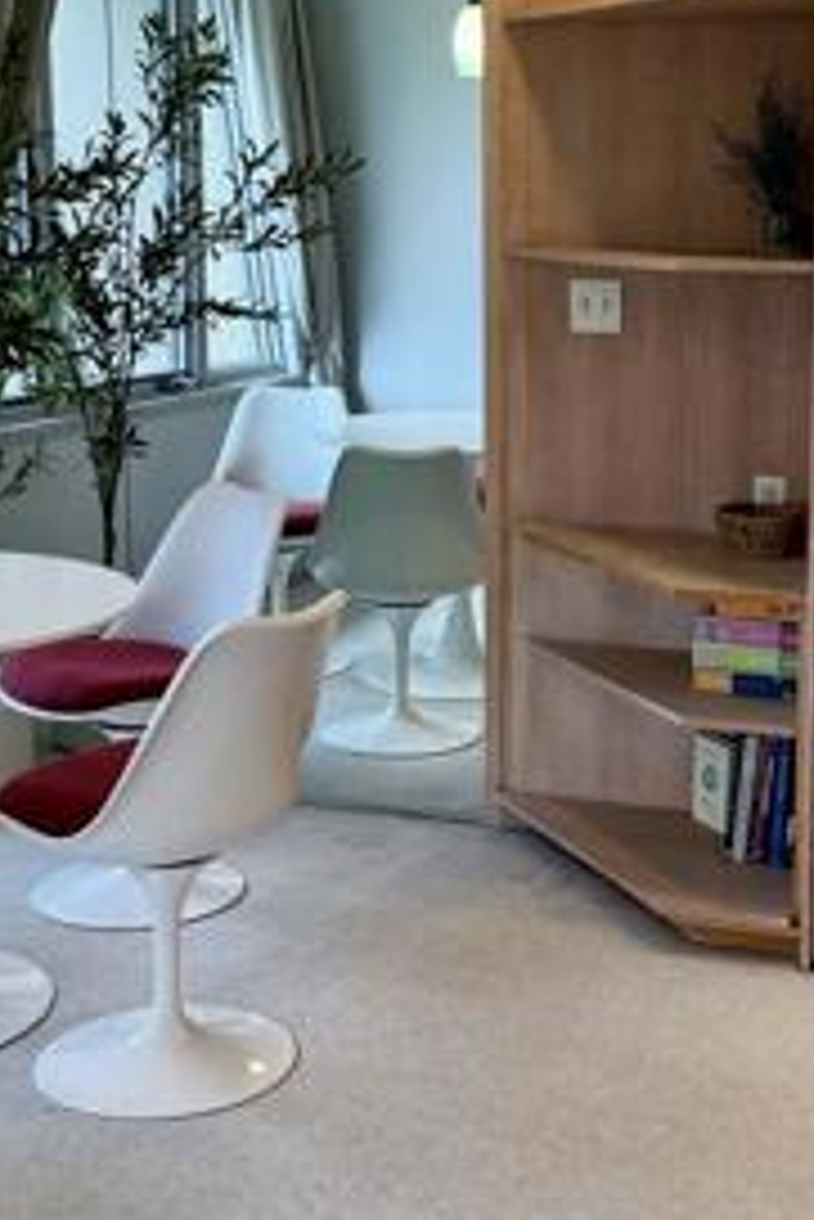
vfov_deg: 33.8
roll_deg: -1.1
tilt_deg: -8.6
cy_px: 513
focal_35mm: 59
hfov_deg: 22.8
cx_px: 603
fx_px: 1998
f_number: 1.78
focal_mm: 6.76
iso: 80
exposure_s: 1/120
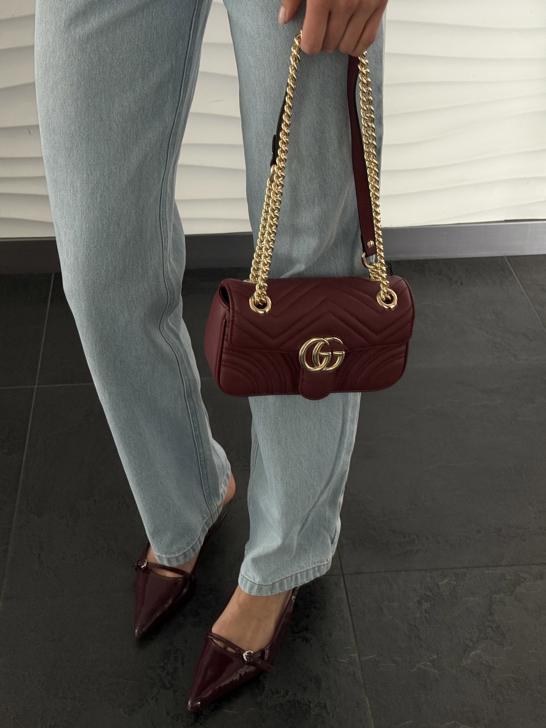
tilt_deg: -36.3
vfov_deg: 39.7
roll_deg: +1.2
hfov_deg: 30.3
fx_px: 1009
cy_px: 364
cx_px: 273
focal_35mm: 48
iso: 250
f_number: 1.78
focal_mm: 6.76
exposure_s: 1/55
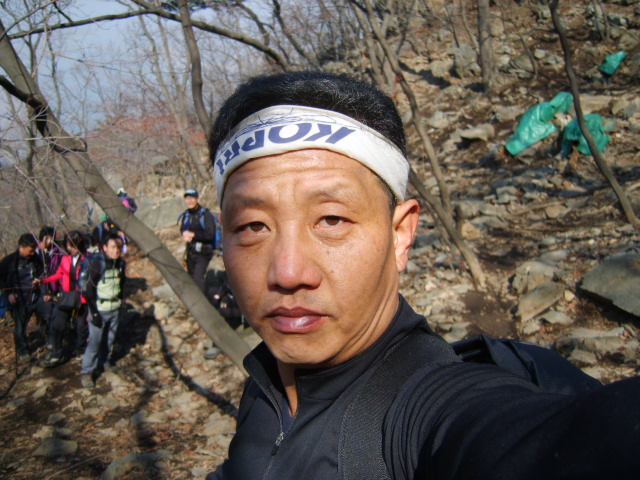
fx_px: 647
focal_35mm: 35
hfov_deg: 52.6
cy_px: 240
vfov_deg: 40.7
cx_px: 320
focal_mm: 7.4
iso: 50
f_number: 2.8
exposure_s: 1/750
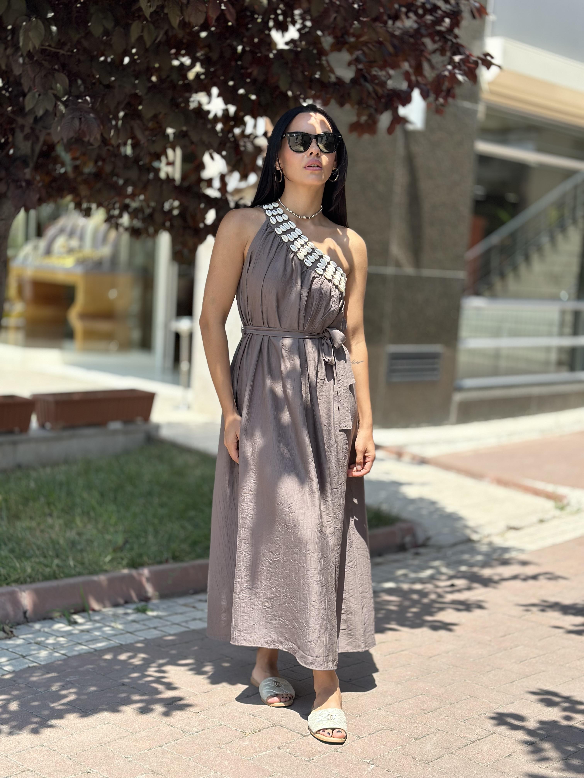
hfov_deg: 30.3
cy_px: 389
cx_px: 292
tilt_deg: -7.5
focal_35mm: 48
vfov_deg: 39.7
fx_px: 1080
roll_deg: -4.1
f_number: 1.78
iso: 100
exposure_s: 1/2203
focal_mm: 6.86
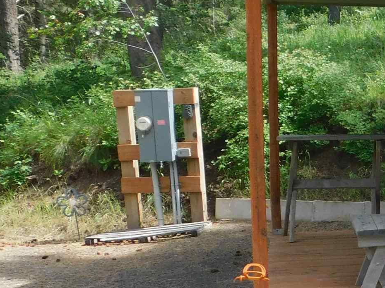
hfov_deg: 22.0
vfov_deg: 19.3
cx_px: 549
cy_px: 182
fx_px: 845
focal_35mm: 76
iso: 125
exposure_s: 1/500
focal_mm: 4
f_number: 3
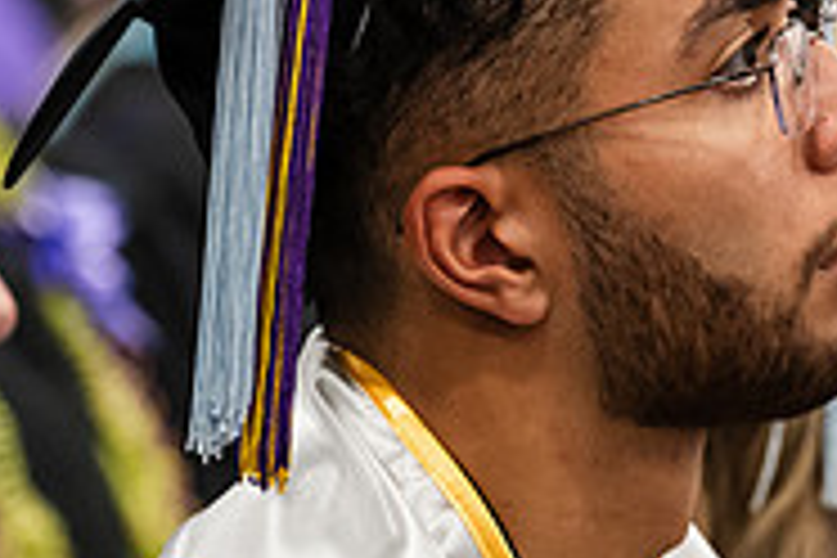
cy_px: 182
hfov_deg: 3.3
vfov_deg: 2.2
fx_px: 14460
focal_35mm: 622
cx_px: 792
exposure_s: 1/200
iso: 4000
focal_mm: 200
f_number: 4
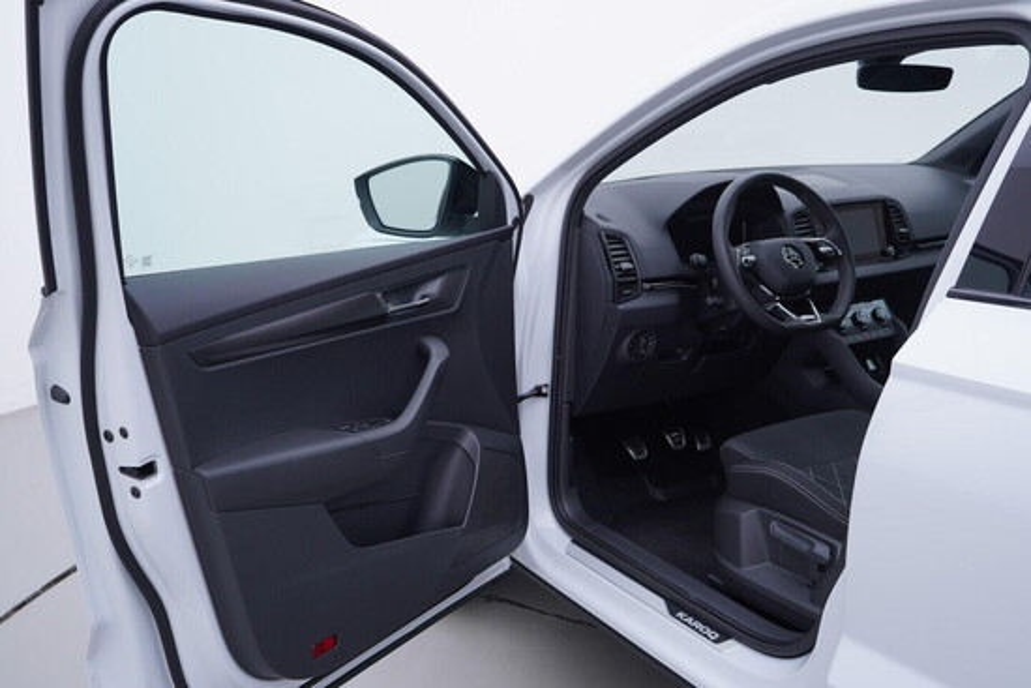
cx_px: 516
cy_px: 344
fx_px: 1031
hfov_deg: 53.1
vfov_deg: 36.9
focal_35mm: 36
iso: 125
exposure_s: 1/60
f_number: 3.5
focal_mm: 24
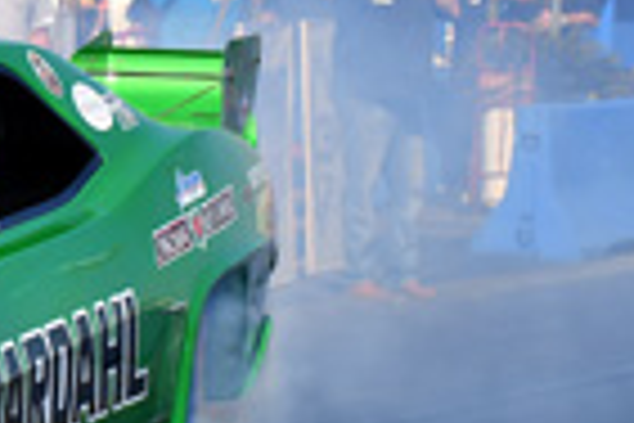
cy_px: 344
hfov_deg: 4.2
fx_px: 8594
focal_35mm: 488
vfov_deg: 2.8
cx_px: -346
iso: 160
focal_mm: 92
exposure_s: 1/1250
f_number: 5.6
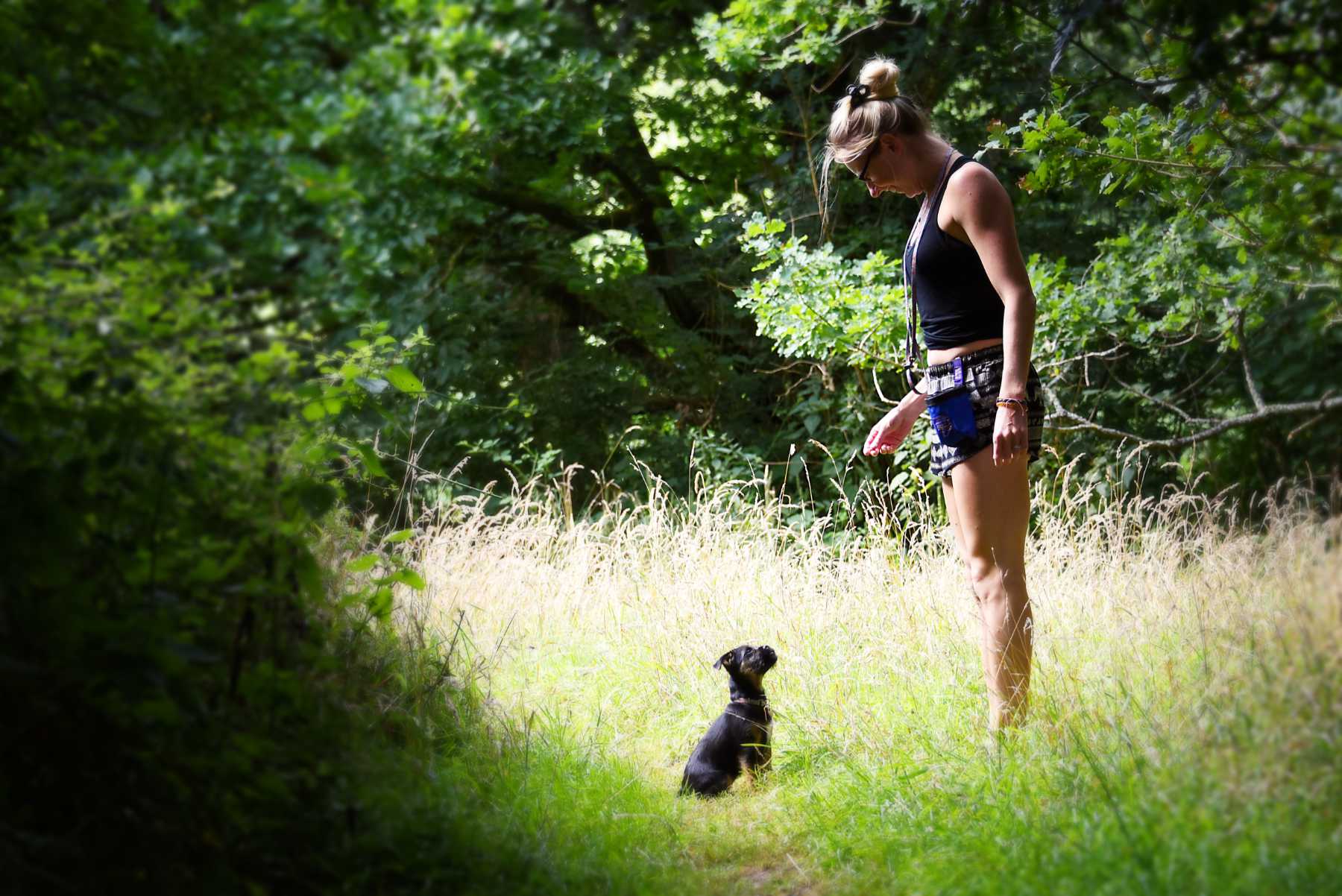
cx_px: 671
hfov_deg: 22.6
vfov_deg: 15.2
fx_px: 3356
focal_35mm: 90
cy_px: 448
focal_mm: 90
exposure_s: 1/500
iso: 500
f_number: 5.3
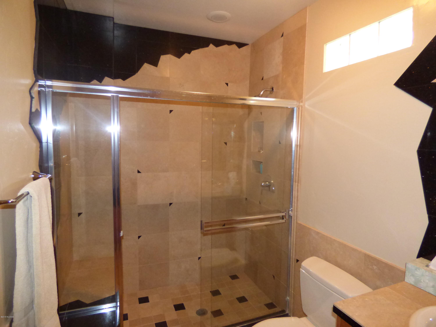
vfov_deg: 66.0
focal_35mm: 20
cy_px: 164
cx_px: 218
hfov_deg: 81.7
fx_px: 252
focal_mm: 3.58
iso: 800
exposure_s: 1/60
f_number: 2.8
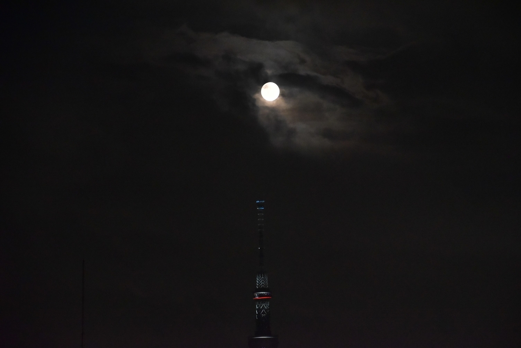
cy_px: 174
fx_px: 2099
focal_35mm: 145
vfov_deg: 9.5
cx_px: 260
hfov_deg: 14.1
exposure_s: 1/30
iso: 6400
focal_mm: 145
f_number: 8
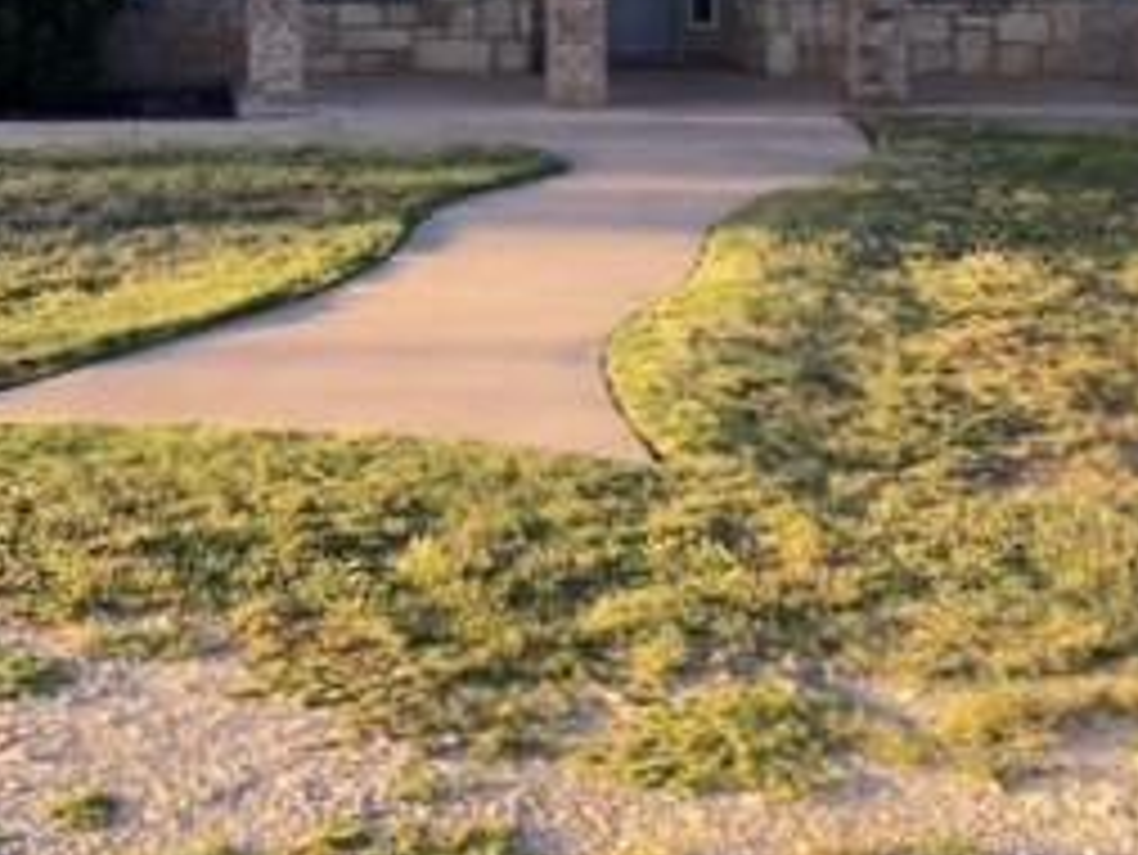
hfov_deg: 25.7
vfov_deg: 19.6
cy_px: -83
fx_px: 2368
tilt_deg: +0.8
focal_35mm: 72
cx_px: 11
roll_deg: -0.5
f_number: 2.2
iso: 25
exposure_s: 1/475
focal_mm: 4.15
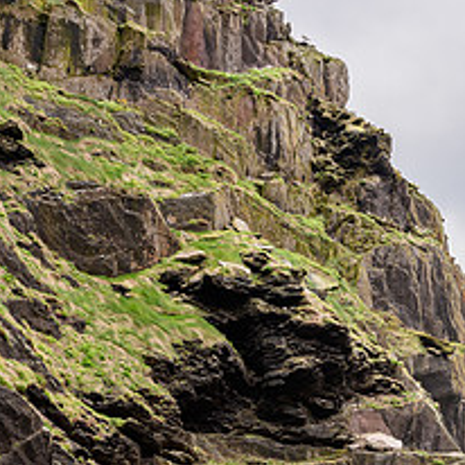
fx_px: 1976
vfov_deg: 13.2
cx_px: 325
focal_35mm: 130
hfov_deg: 13.4
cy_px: 467
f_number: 8
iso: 200
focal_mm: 70
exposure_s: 1/320
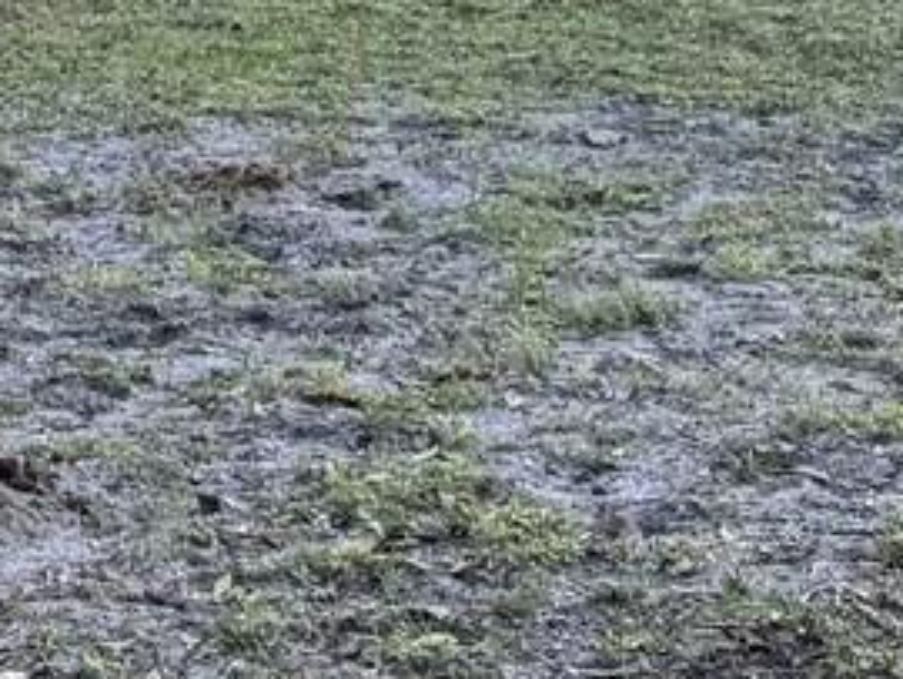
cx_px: -615
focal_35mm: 142
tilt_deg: +0.8
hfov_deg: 12.8
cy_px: -535
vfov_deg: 9.9
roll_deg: +3.3
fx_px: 3708
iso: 80
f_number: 1.78
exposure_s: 1/402
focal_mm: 6.76
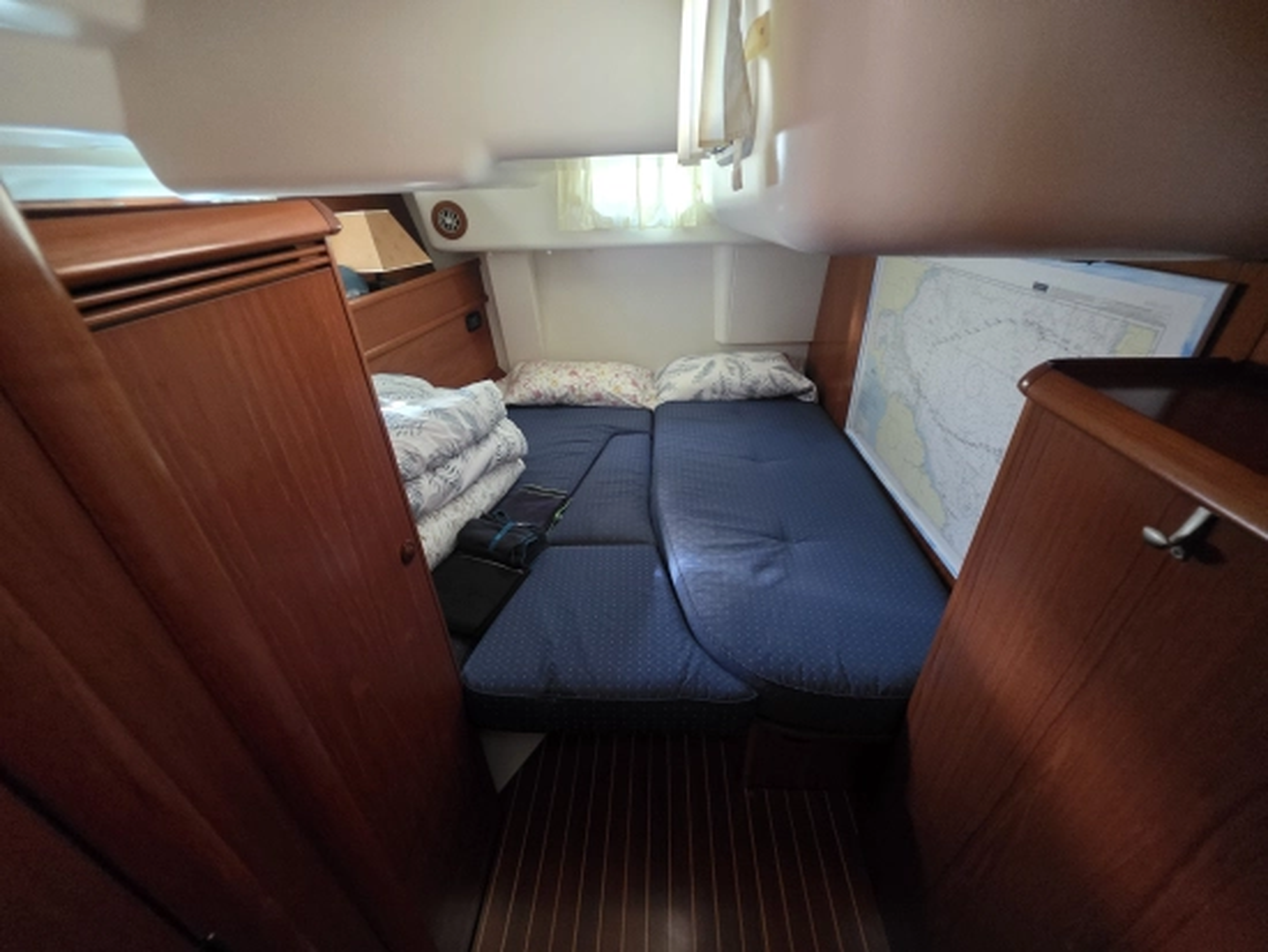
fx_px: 476
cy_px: 476
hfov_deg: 106.2
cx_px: 634
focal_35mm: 13
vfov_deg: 90.0
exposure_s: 1/50
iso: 1000
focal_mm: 2.2
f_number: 1.9
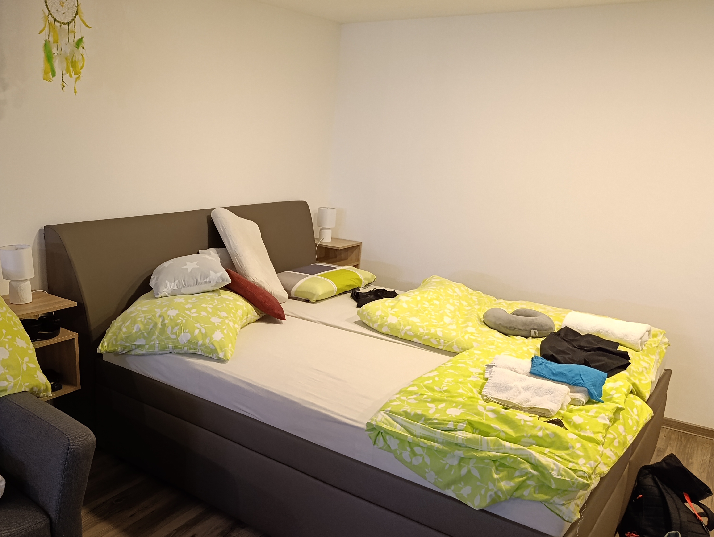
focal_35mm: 31
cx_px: 236
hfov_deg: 57.0
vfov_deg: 45.3
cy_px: 324
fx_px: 640
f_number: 1.7
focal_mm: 6.11
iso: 1250
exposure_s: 1/50
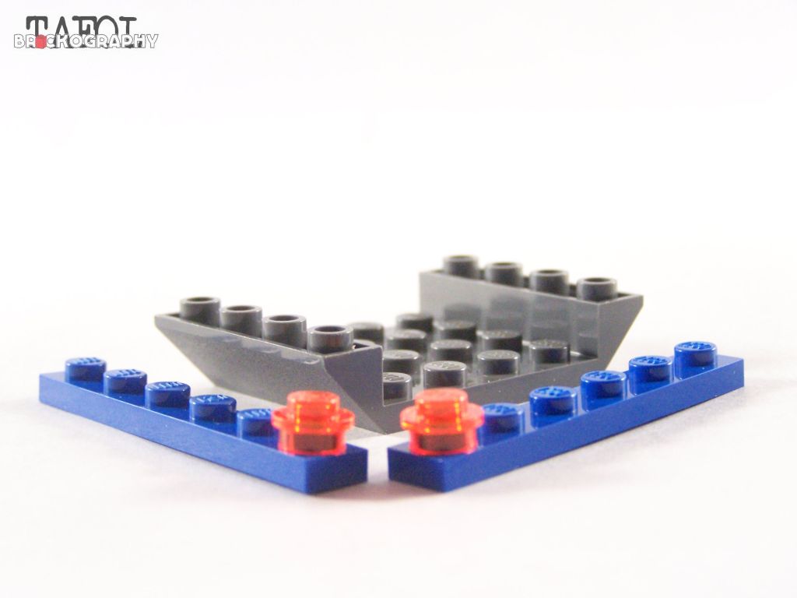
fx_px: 1727
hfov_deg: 26.0
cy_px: 299
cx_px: 398
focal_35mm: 75
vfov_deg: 19.6
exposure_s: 1/60
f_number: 3.2
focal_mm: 12.4
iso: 400
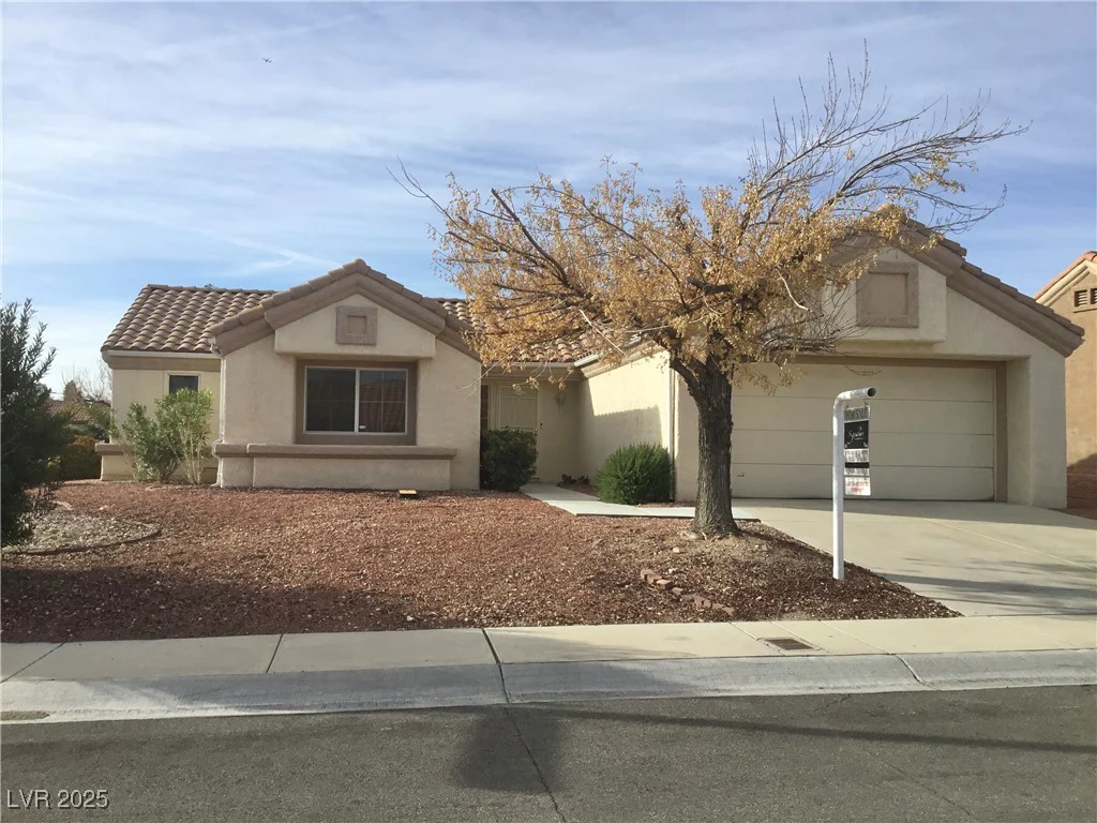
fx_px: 982
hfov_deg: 58.4
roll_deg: -0.9
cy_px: 412
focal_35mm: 31
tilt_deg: +3.8
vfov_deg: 45.4
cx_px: 548
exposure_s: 1/1294
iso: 25
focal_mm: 3.3
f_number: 2.4
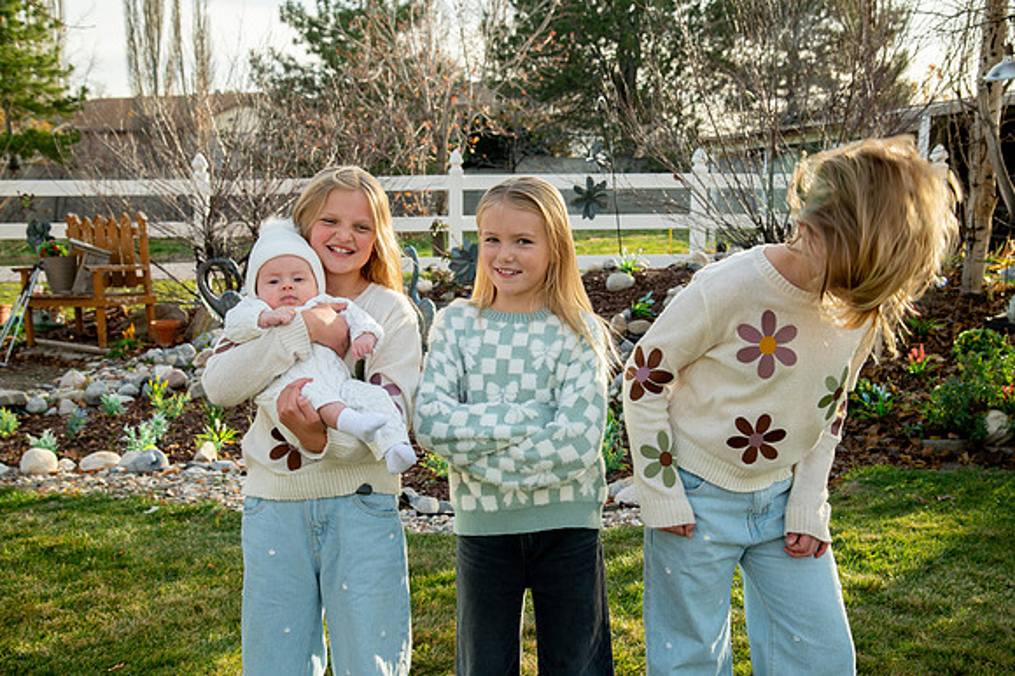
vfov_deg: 27.0
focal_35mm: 50
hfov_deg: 39.6
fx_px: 1409
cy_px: 338
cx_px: 508
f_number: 8
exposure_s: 1/320
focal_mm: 50
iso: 500
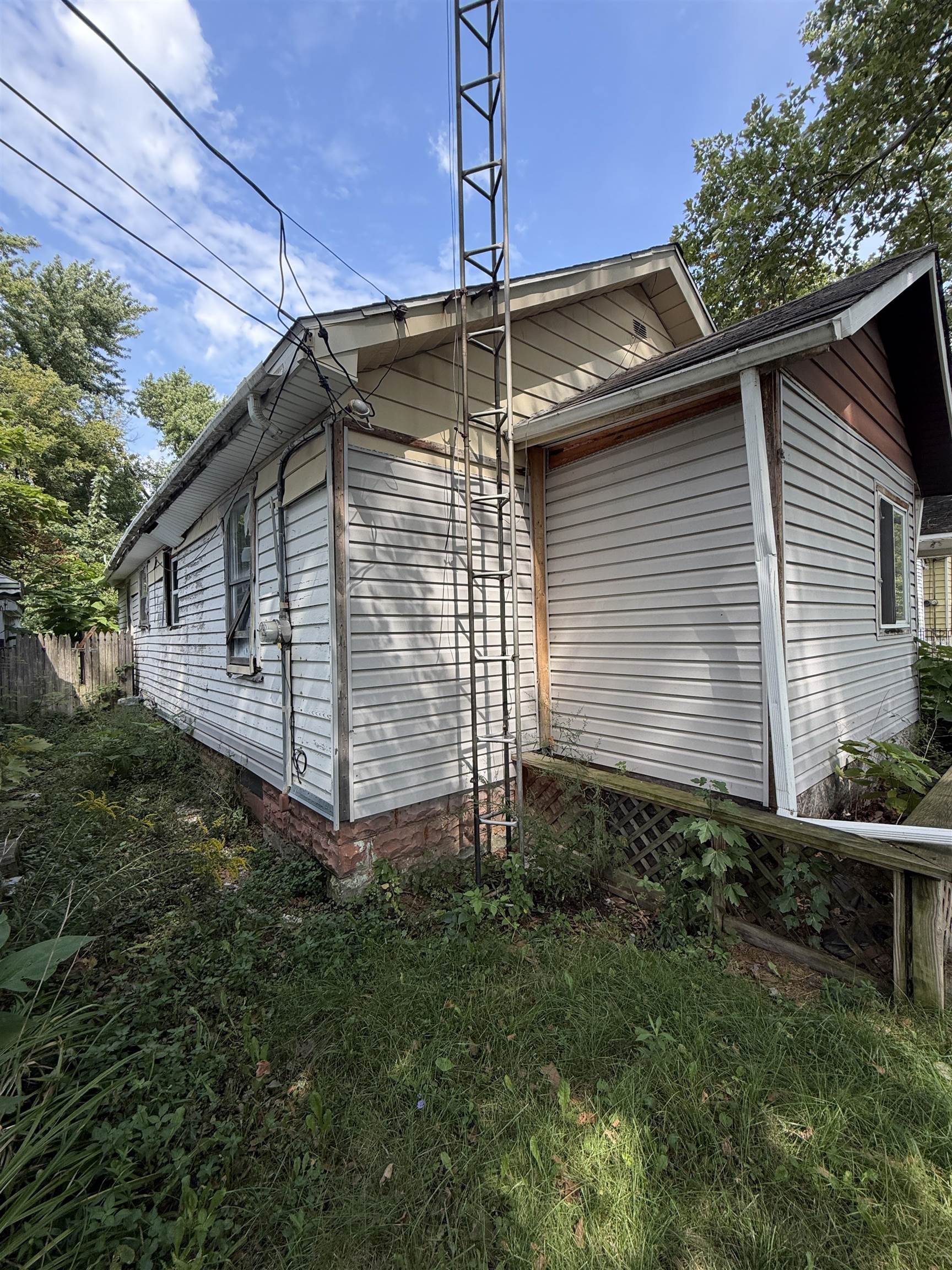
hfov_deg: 85.7
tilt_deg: +1.9
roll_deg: +1.7
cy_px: 635
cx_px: 476
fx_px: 513
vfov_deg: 102.1
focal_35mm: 14
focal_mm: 2.22
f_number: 2.2
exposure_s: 1/475
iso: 64
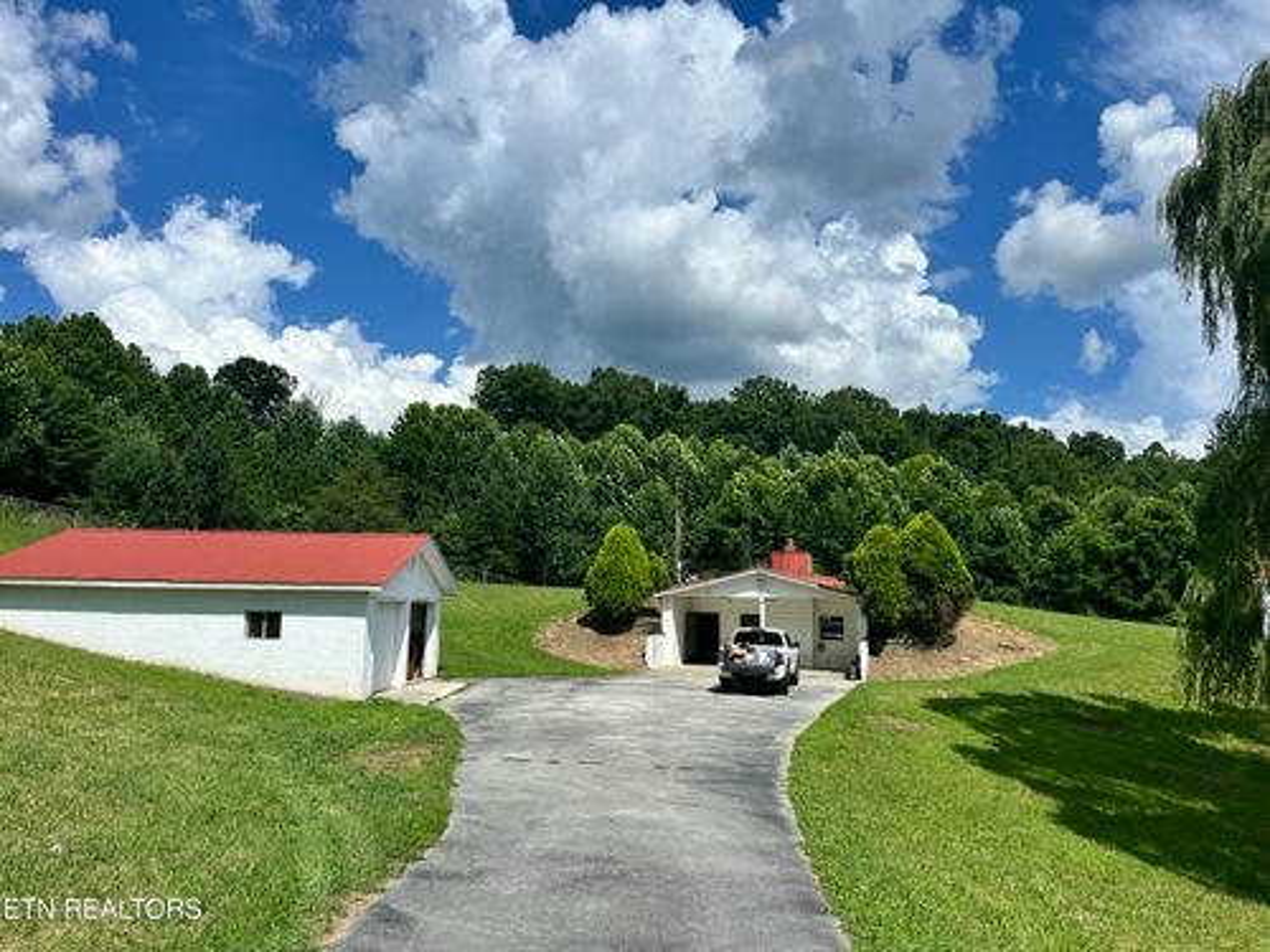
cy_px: 476
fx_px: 954
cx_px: 635
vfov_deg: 53.1
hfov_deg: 67.3
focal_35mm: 26
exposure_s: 1/6494
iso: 50
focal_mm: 5.1
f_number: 1.6
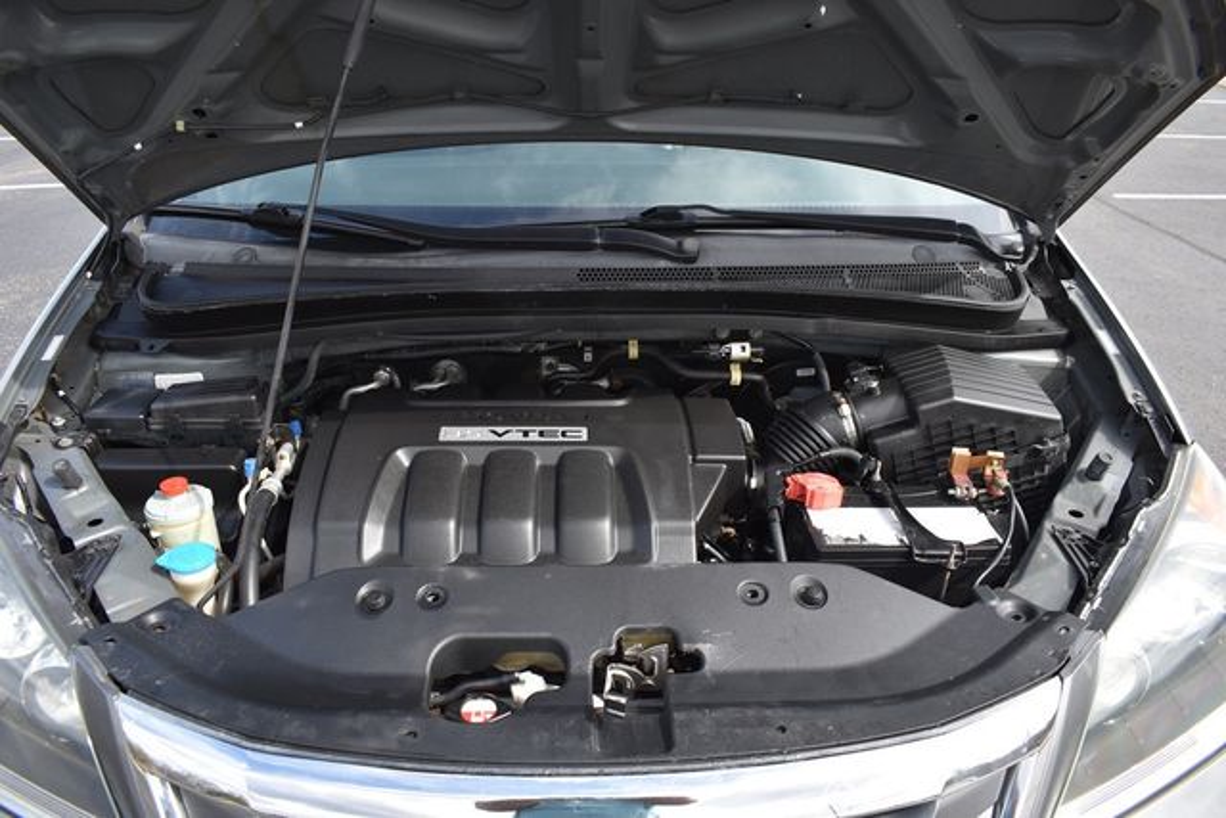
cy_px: 409
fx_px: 920
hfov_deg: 67.4
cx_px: 613
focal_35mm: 27
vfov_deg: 48.0
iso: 200
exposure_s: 1/250
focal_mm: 18
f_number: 5.6
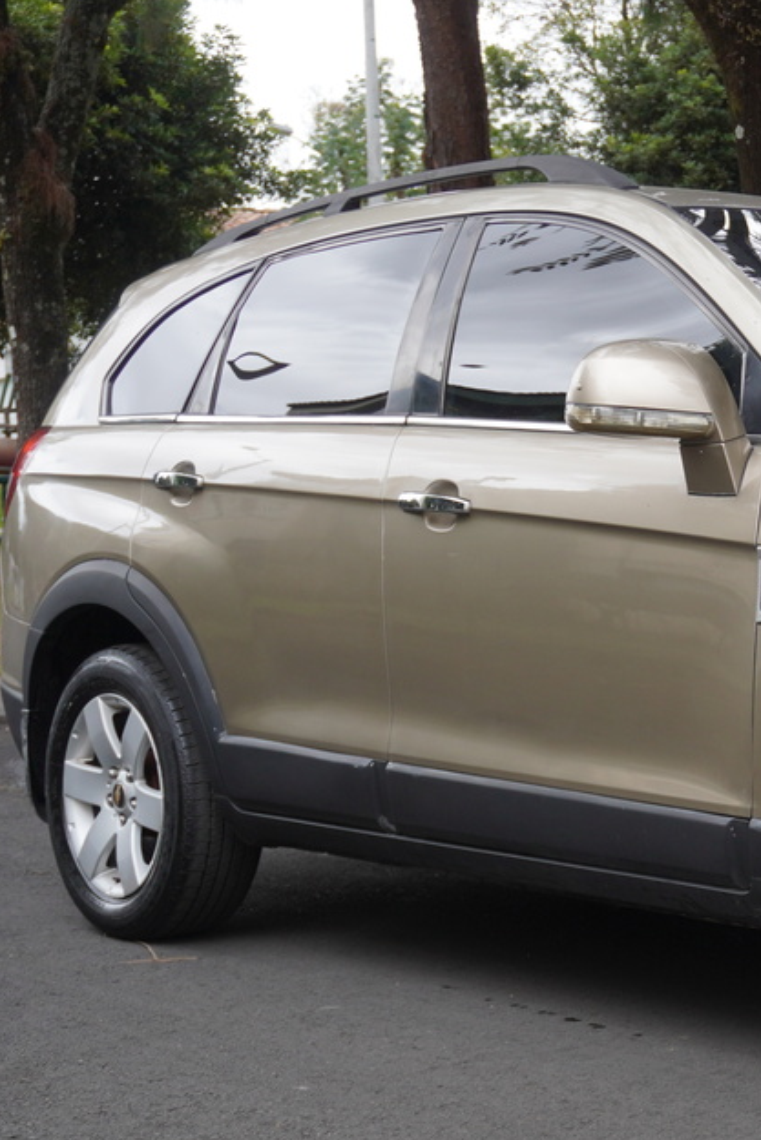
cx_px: 943
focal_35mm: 72
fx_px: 2280
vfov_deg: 28.0
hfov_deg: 17.9
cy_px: 682
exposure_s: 1/500
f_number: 4.5
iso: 200
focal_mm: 25
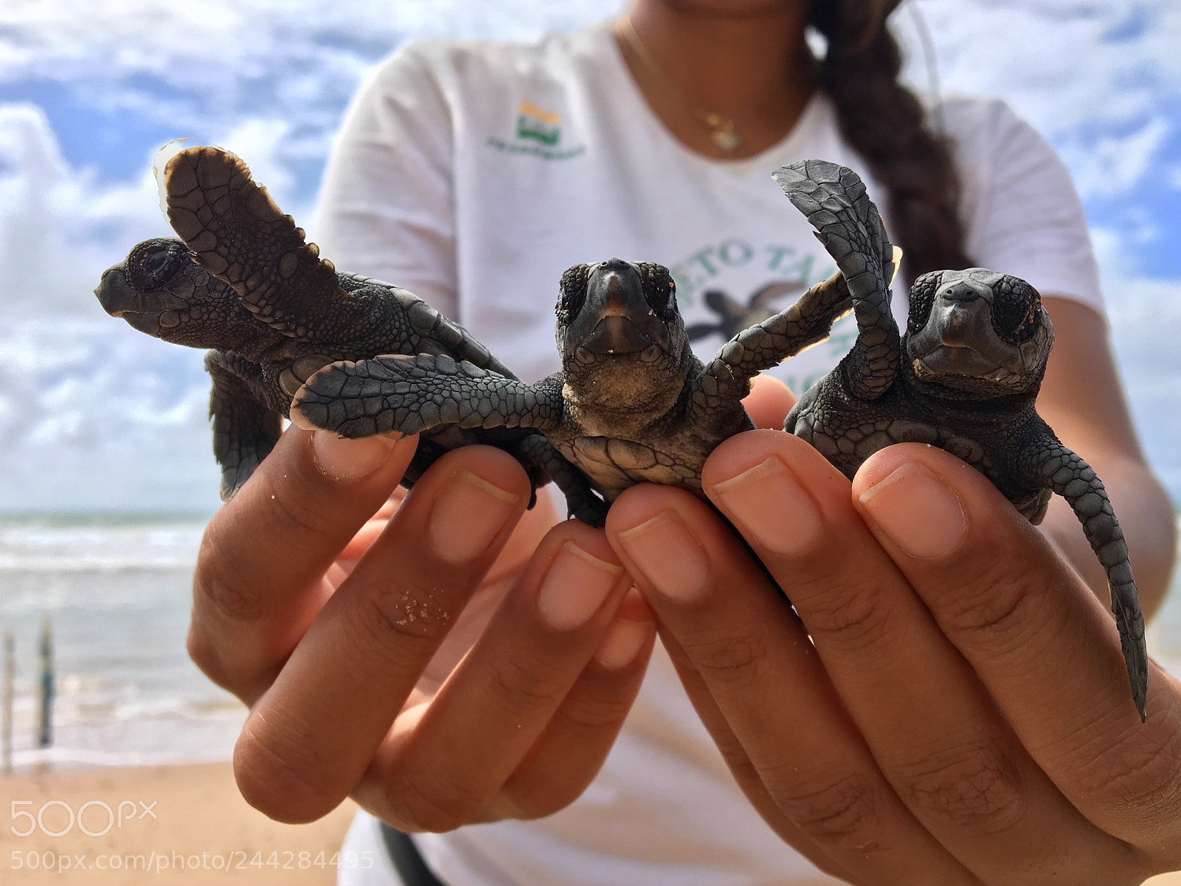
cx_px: 592
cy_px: 449
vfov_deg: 45.4
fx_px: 1058
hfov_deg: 58.3
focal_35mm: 31
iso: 25
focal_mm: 4.15
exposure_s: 1/1202
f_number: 2.2
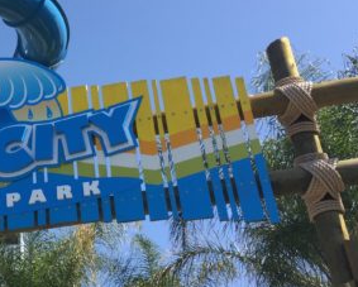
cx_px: 19
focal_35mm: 61
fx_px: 647
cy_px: 137
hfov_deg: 29.3
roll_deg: -1.5
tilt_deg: +30.0
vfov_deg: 25.0
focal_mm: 4.15
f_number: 2.2
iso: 32
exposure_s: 1/1364
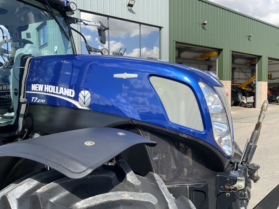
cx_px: 140
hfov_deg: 61.7
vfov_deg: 48.2
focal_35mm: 29
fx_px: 234
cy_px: 104
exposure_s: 1/869
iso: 16
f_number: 1.8
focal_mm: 3
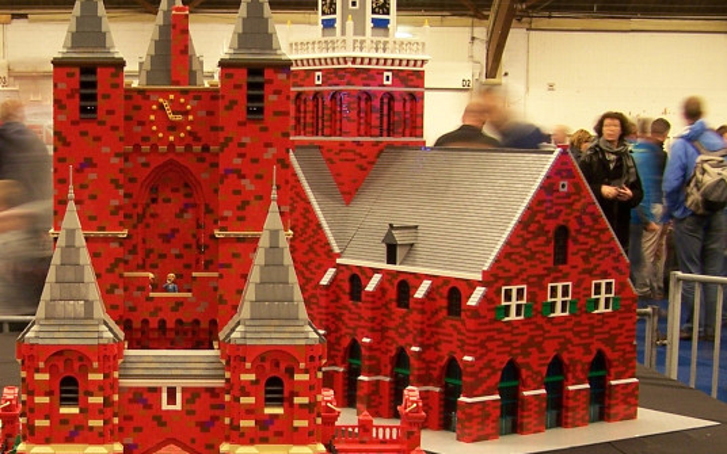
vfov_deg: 16.8
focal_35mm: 77
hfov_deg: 26.5
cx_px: 195
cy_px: 389
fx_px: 1526
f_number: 2.8
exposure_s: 1/2
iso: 80
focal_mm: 6.3
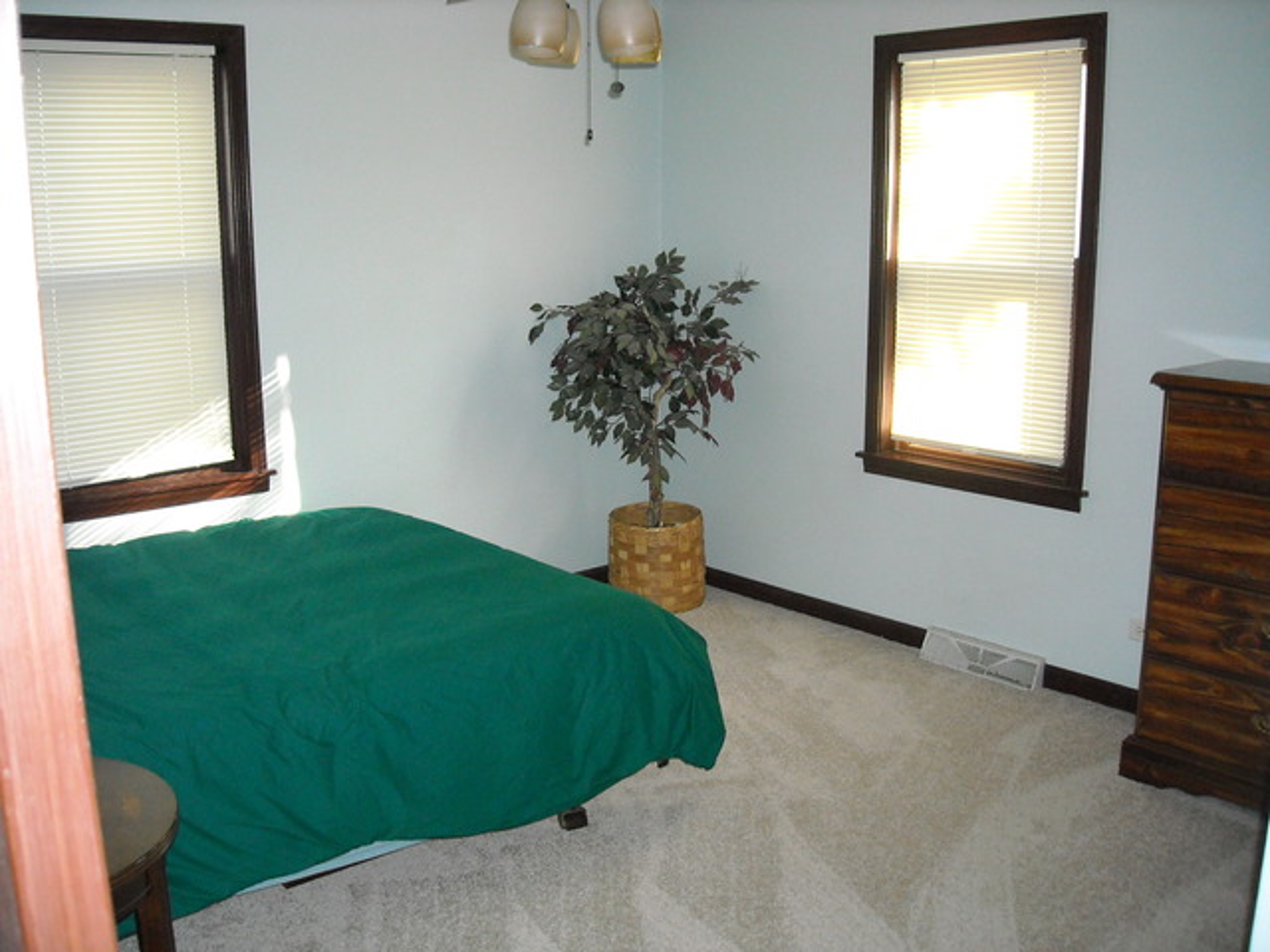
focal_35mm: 35
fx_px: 1284
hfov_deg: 52.6
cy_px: 476
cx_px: 635
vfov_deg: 40.7
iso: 400
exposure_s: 1/60
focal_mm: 5.7
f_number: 2.8
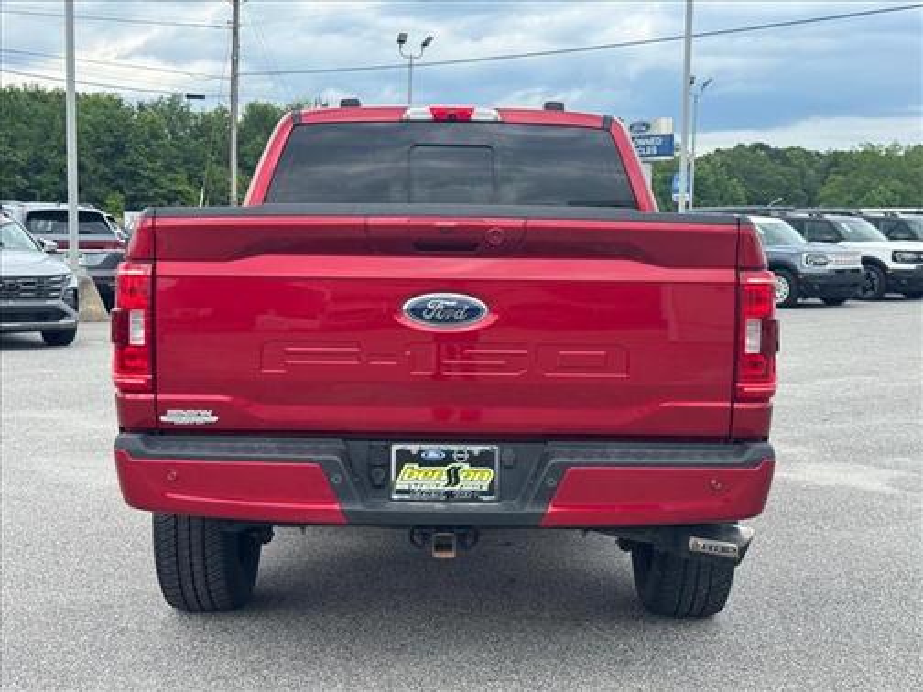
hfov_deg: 39.7
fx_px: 1280
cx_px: 462
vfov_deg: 30.3
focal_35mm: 48
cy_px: 346
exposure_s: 1/1263
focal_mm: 6.76
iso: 64
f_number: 1.78
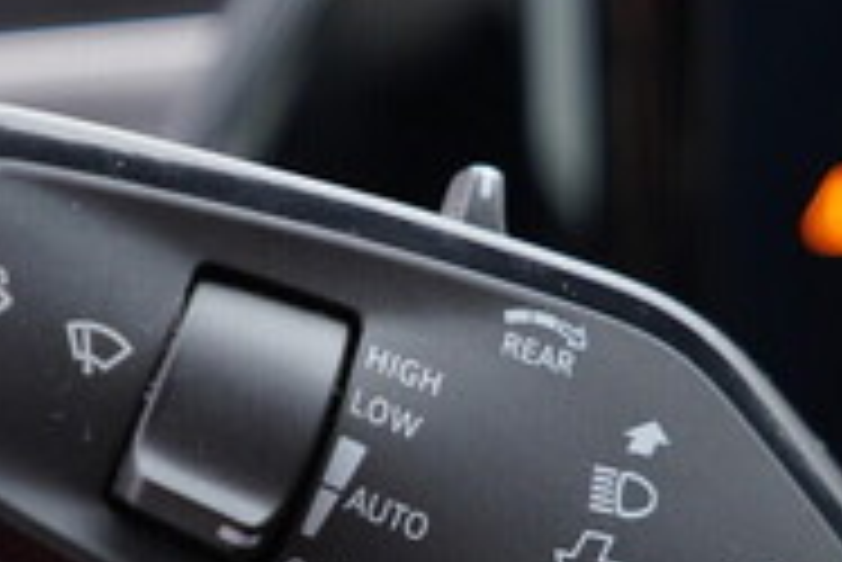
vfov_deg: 12.9
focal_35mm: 106
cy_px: 474
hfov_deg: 19.2
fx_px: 2481
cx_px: 482
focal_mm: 24
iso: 200
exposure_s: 1/40
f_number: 2.8
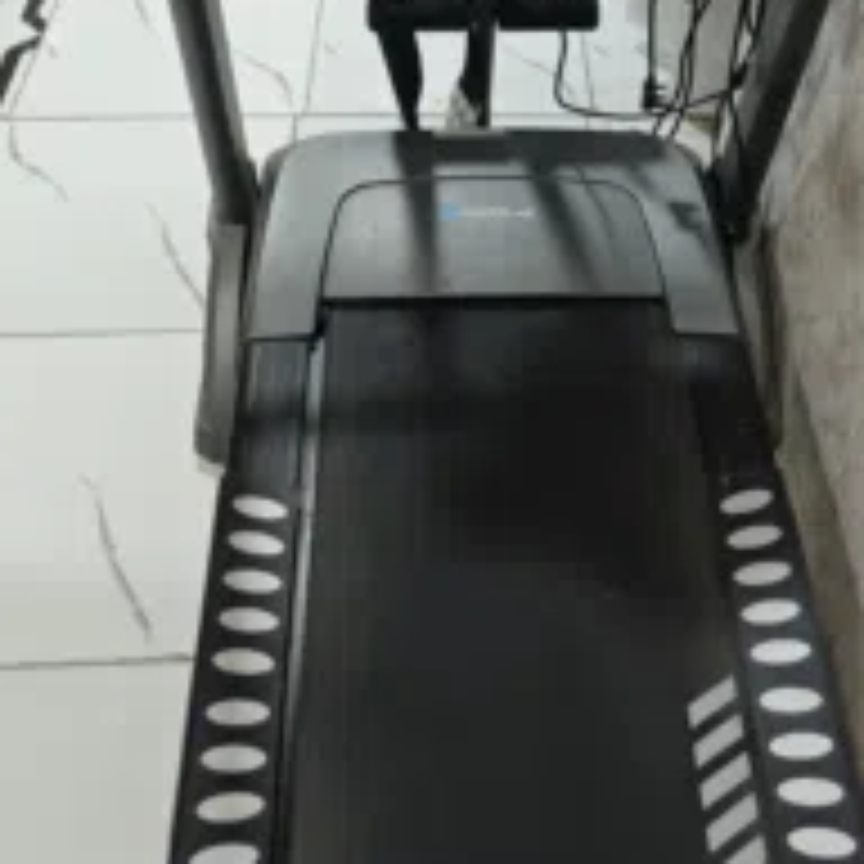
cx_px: 495
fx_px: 1355
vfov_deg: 32.8
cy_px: 22
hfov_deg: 35.3
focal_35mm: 48
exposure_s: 1/50
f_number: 1.59
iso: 160
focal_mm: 4.94
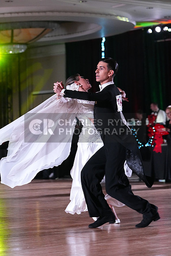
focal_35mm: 131
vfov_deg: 15.6
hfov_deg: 10.5
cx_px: 86
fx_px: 933
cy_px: 128
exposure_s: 1/400
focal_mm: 131
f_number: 5
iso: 8000
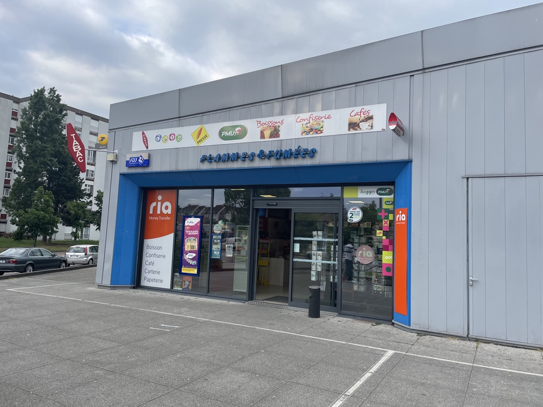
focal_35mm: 26
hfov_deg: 67.3
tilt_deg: +5.2
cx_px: 272
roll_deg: -1.6
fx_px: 408
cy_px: 204
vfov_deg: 53.1
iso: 32
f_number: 1.6
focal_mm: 4.2
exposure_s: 1/744
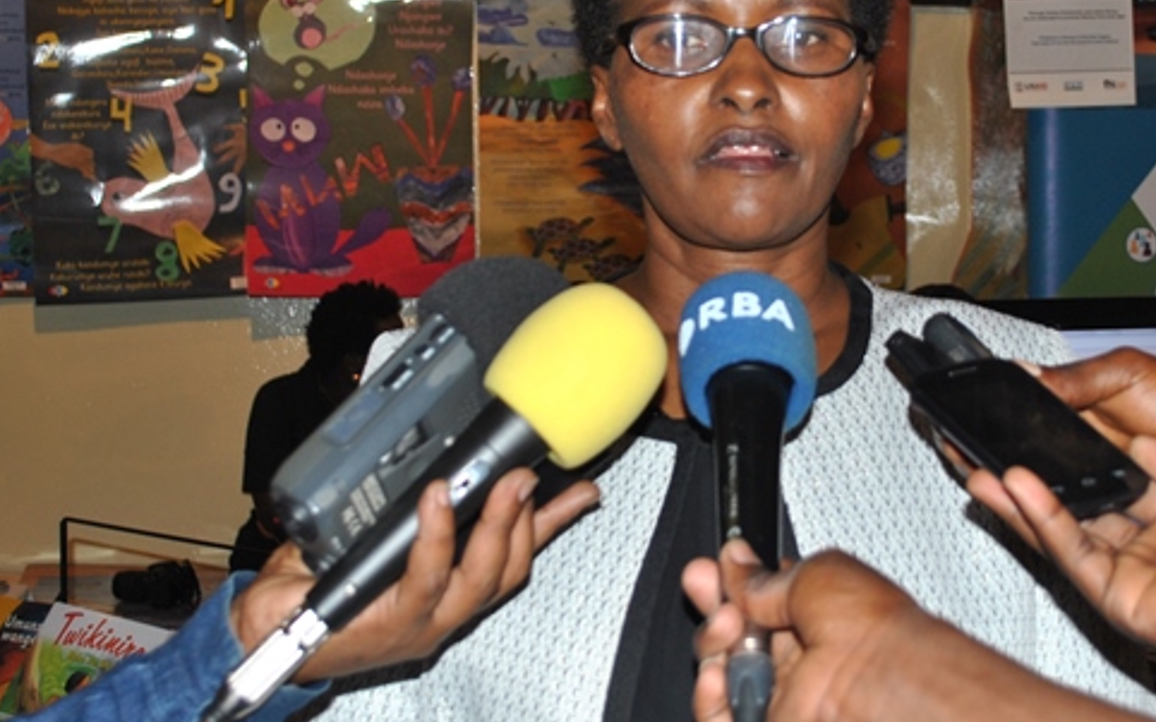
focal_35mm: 61
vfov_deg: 21.2
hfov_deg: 33.3
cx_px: 715
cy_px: 264
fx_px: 1921
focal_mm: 24
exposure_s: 1/60
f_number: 4
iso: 200
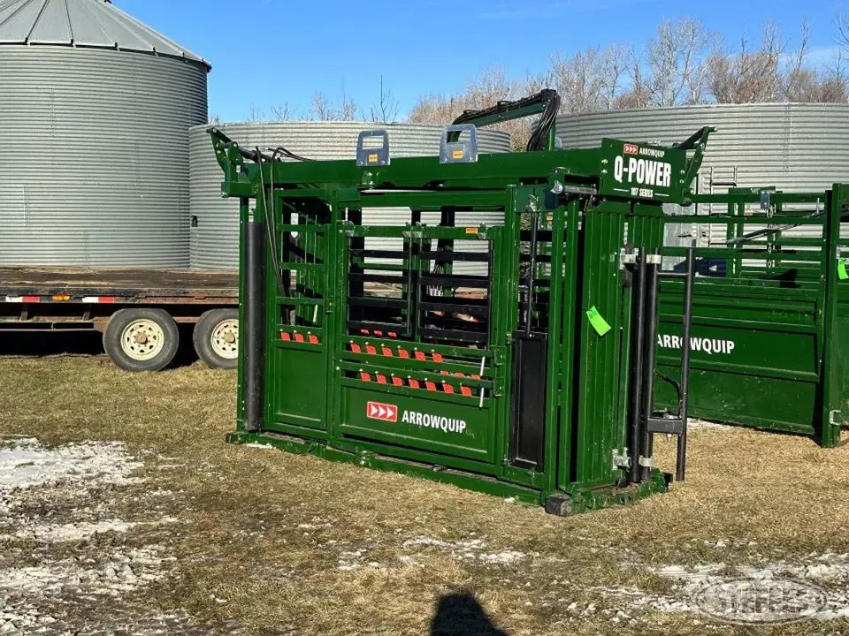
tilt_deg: -5.2
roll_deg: +1.1
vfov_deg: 30.3
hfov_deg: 39.7
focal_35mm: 48
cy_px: 318
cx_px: 424
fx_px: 1177
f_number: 1.78
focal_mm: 6.86
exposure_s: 1/3155
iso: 64
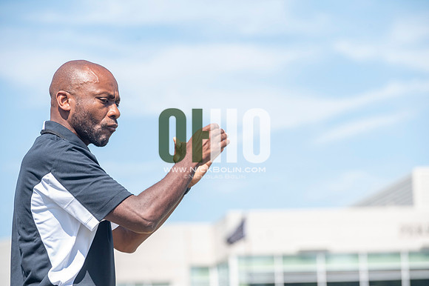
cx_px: 214
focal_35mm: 195
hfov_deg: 10.6
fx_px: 2322
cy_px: 143
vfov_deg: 7.0
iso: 320
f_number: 6.3
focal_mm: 195
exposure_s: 1/640
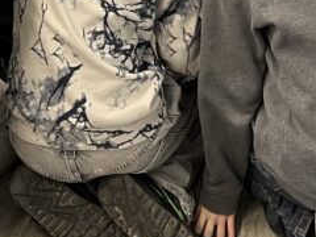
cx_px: 95
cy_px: -228
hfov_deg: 17.7
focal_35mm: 111
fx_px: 1013
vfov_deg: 12.0
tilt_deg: -21.9
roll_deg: -1.4
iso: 200
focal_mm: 5.1
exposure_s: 1/50
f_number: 1.6
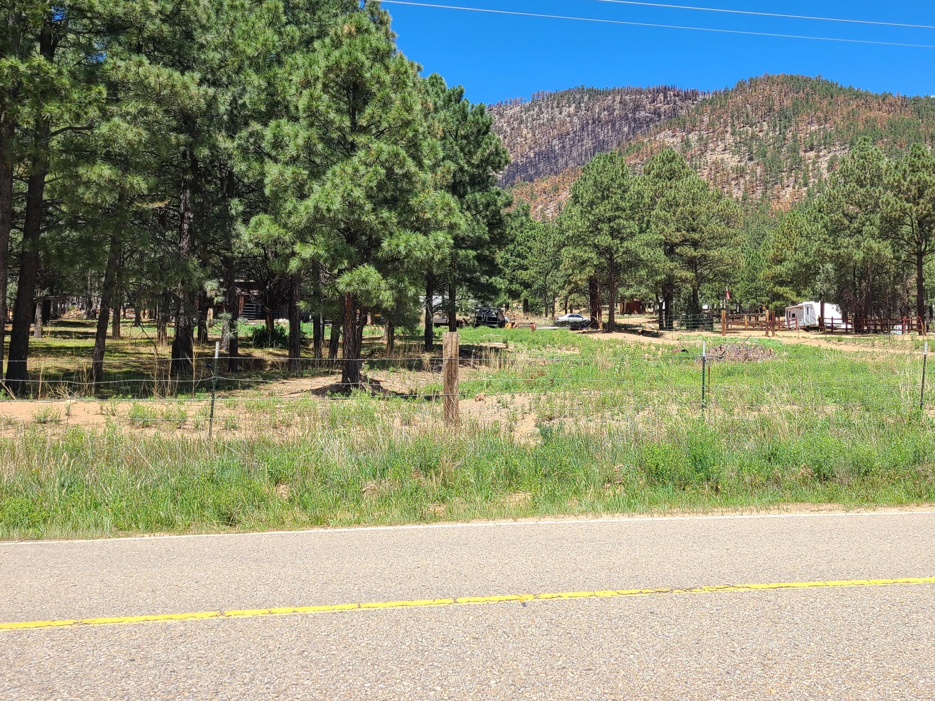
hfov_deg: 50.7
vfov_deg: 39.2
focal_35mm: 36
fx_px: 972
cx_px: 598
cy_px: 239
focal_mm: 5.4
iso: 40
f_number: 1.8
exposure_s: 1/1380
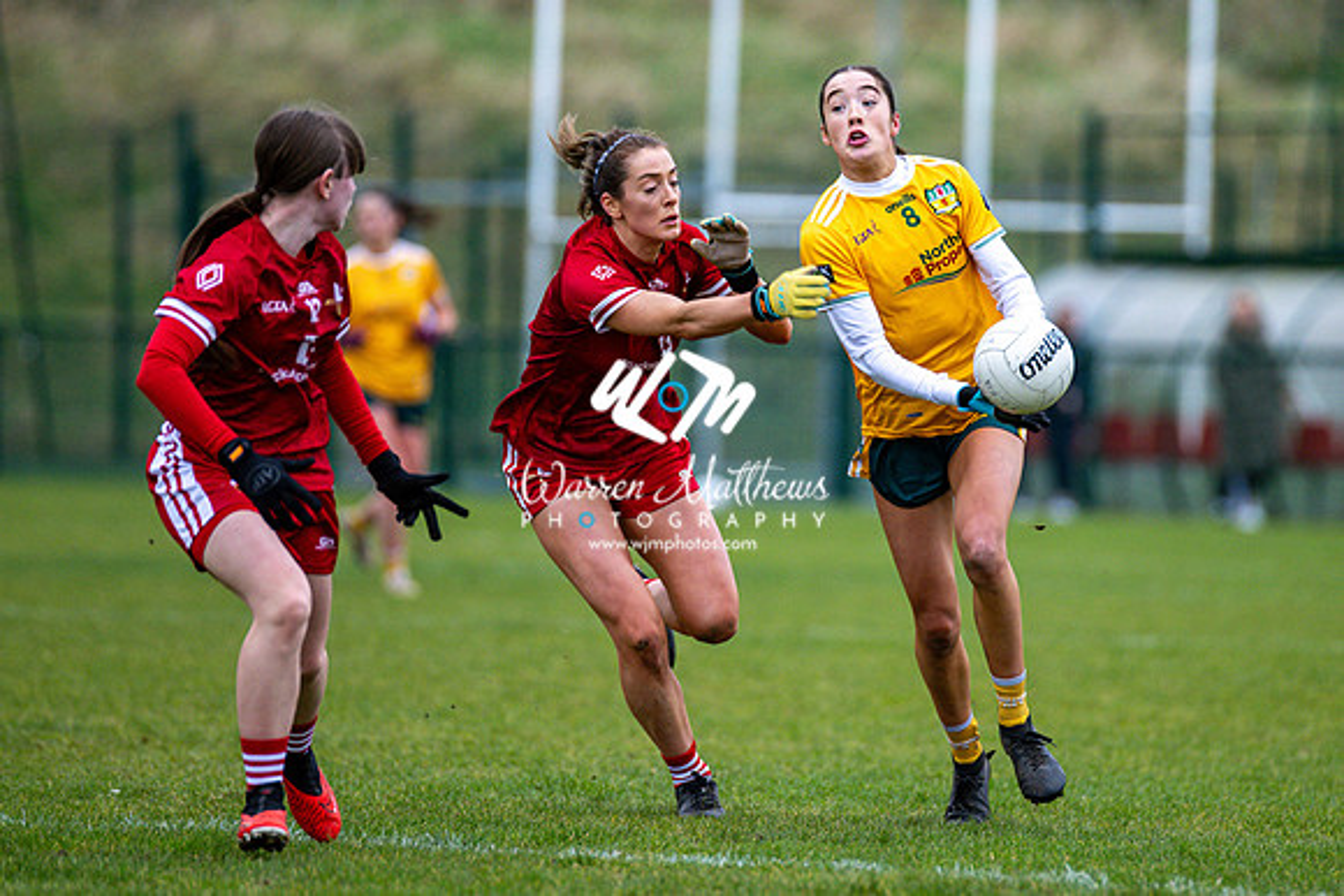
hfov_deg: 5.5
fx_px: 13888
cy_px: 405
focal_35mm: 372
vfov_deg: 3.7
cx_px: 791
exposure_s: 1/1000
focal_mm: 300
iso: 1100
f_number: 2.8
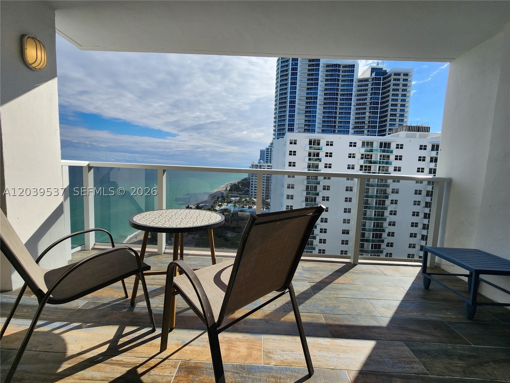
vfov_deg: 89.9
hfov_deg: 106.2
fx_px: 192
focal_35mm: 13
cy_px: 192
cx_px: 255
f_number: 2.2
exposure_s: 1/1058
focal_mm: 2.2
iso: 50
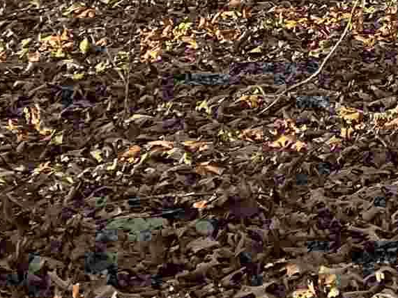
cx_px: 553
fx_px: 1609
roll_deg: -0.2
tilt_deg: -1.0
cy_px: -316
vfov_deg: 9.8
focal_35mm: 140
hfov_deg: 13.5
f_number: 1.5
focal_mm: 5.7
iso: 50
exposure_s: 1/516
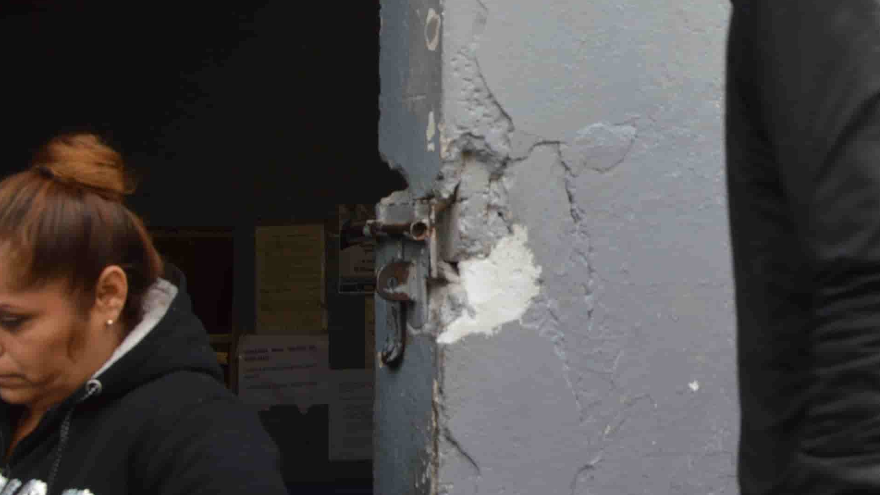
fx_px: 1563
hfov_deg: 30.6
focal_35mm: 67
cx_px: 713
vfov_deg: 17.7
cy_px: 39
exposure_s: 1/125
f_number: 5.6
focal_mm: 18
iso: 100
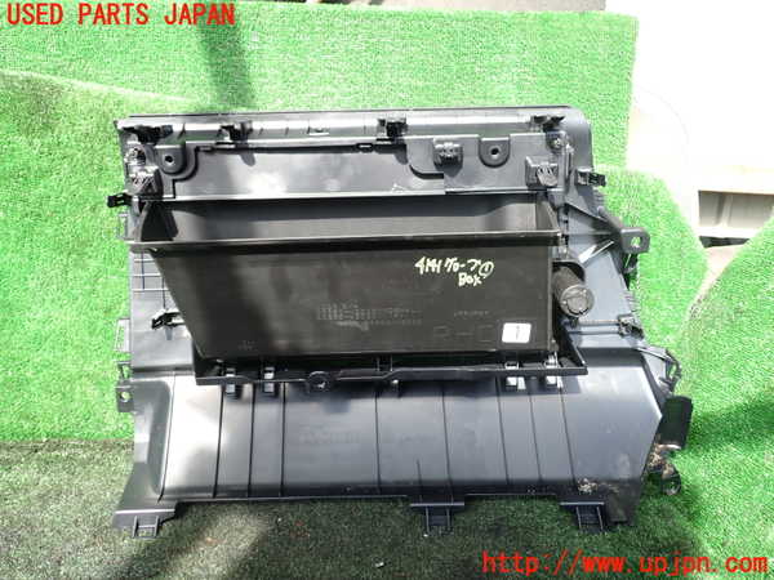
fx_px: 671
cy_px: 290
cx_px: 387
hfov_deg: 60.0
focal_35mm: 30
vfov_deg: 46.8
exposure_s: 1/100
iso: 100
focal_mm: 5.4
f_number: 2.3
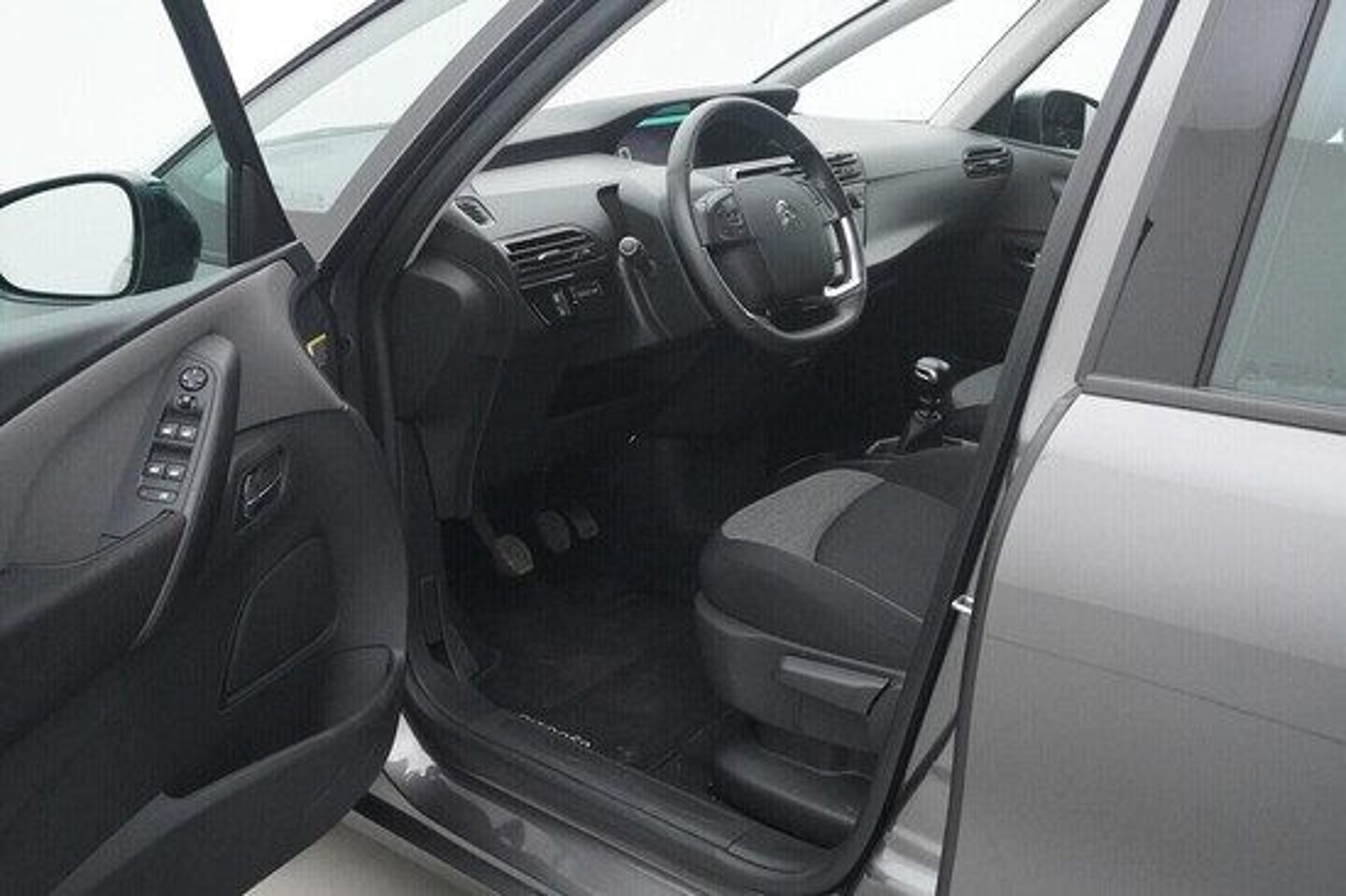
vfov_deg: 36.8
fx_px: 1345
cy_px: 448
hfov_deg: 53.2
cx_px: 673
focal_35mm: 36
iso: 6400
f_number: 6.3
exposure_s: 1/500
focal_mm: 24
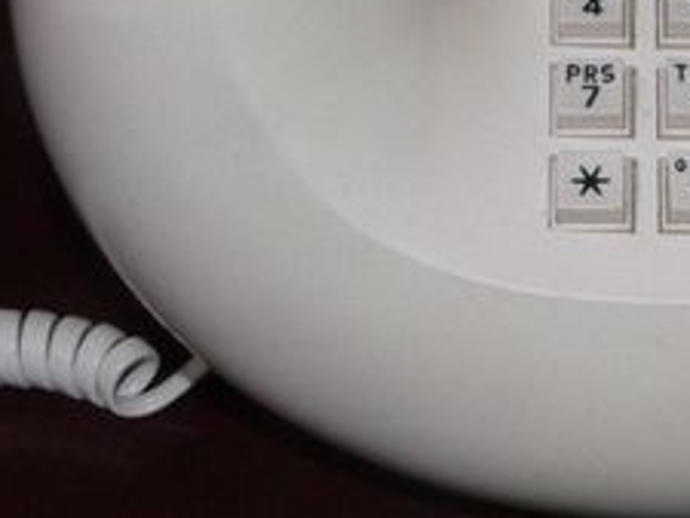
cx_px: 705
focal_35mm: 128
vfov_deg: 11.6
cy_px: 386
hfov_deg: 15.1
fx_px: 2553
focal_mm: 6
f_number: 8
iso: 200
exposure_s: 1/60
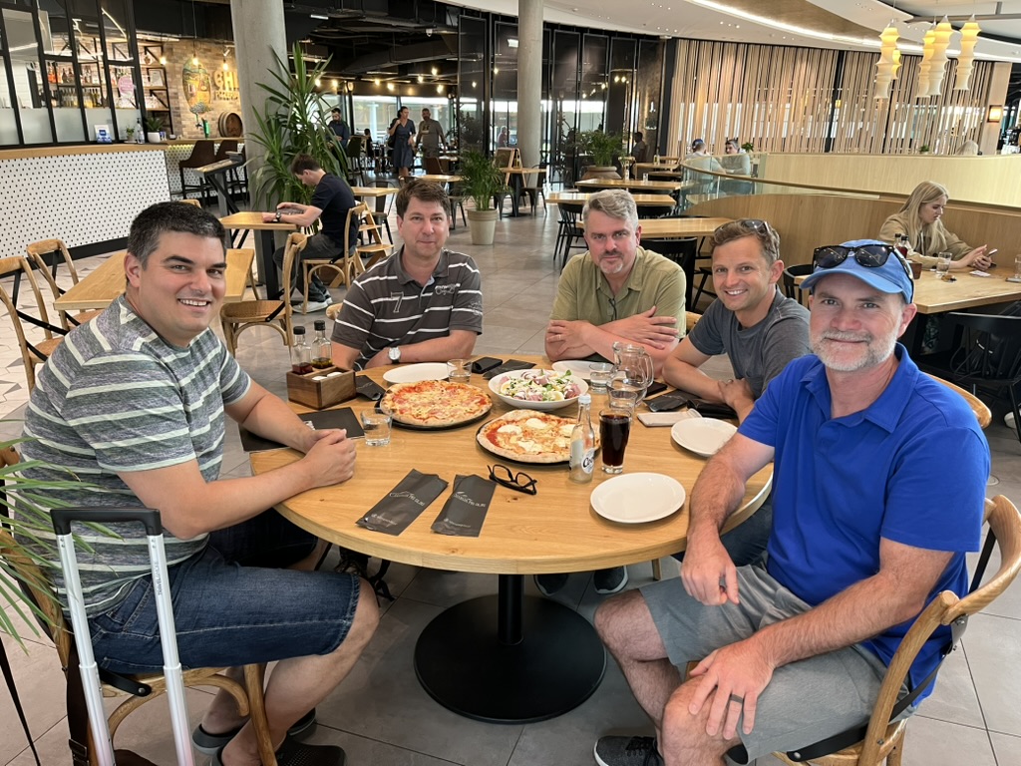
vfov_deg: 53.1
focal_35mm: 26
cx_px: 510
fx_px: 767
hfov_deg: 67.3
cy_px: 383
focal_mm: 5.1
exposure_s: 1/75
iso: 125
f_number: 1.6
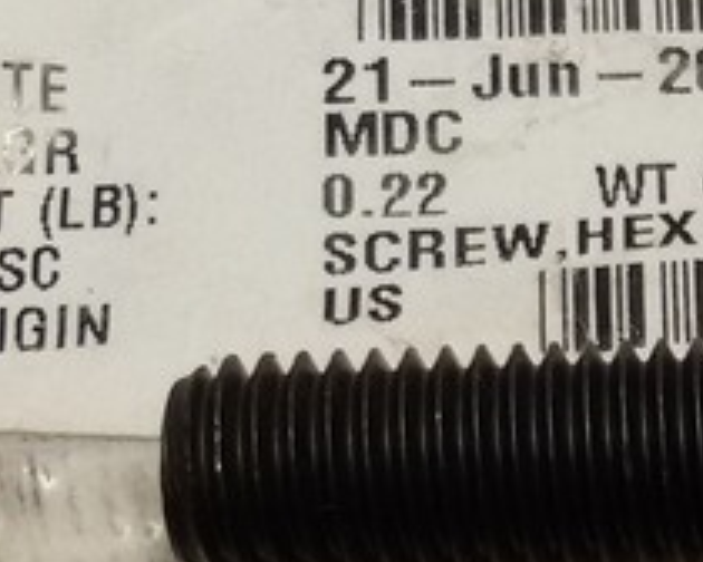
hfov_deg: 13.1
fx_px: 2996
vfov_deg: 10.7
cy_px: 495
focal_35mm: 144
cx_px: 787
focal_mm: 2.93
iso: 64
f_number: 2.4
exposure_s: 1/100
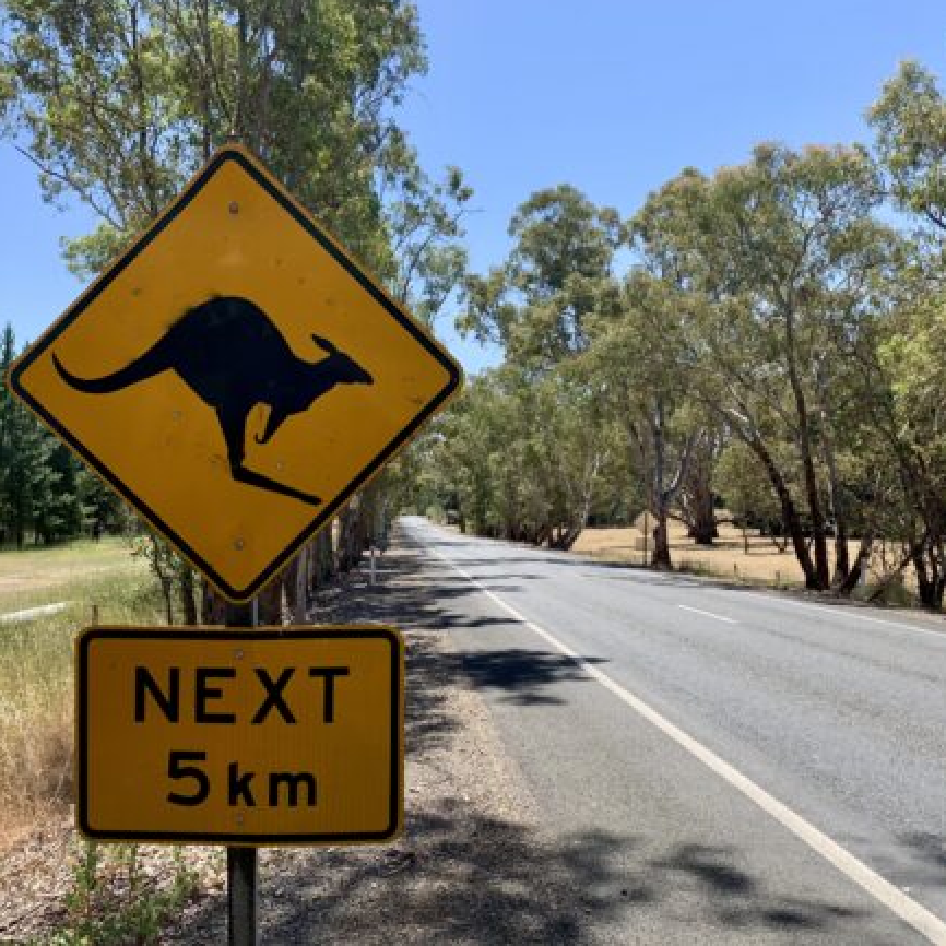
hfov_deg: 52.3
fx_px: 958
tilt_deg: +2.8
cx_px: 391
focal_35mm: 31
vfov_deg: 52.5
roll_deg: -1.1
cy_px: 470
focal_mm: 4.25
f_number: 1.8
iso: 25
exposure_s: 1/1250
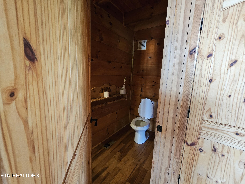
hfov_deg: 106.2
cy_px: 92
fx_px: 92
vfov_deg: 89.9
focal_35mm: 13
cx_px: 122
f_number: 2.2
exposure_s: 1/30
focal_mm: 2.2
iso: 500
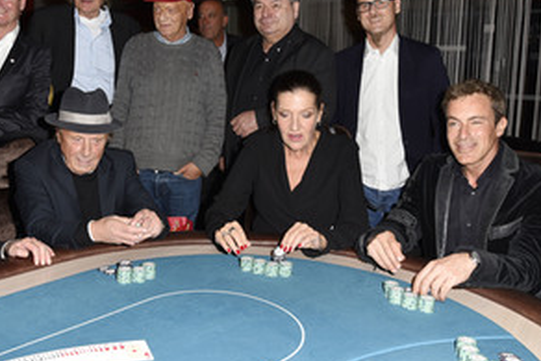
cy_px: 146
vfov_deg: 35.9
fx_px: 556
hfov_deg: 50.7
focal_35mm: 37
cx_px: 171
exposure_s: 1/200
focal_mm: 24
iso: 320
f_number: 6.3
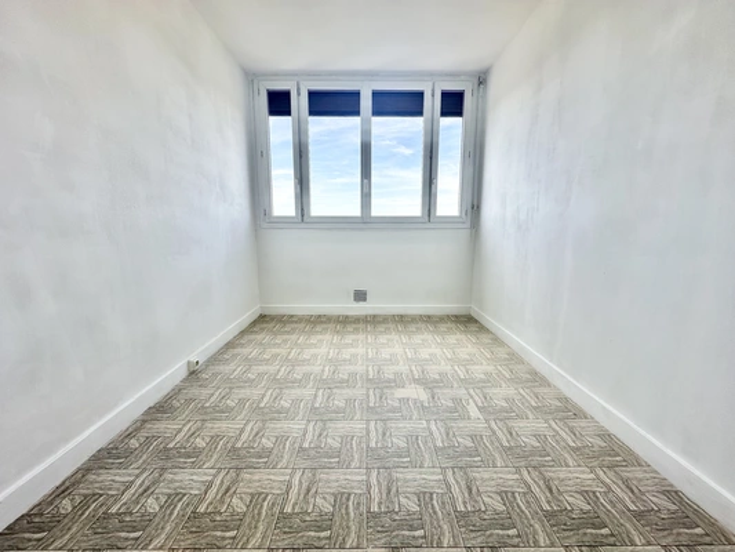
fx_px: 297
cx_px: 368
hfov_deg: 102.1
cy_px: 276
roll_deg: +0.0
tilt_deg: -8.3
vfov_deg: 85.7
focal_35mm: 14
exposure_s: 1/367
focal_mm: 2.22
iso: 40
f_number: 2.2
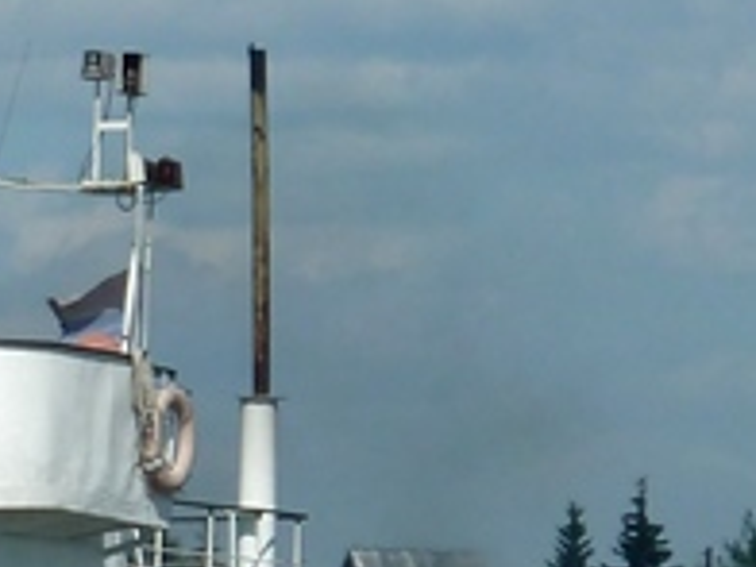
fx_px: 18040
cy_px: 320
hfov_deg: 2.4
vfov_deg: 1.8
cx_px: -247
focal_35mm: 826
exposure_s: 1/640
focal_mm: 25.9
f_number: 5.6
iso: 80
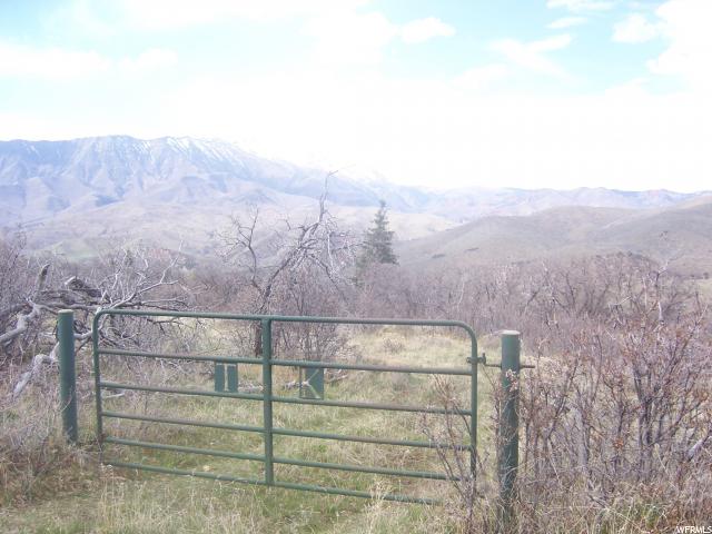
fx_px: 740
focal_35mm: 36
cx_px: 356
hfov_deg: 51.4
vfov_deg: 39.7
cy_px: 267
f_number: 2.8
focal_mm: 6.2
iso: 80
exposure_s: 1/400
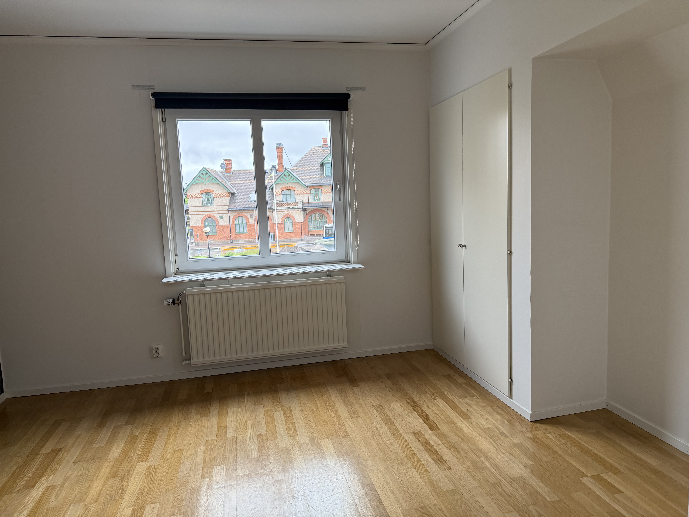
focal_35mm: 24
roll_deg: +2.1
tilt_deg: -6.1
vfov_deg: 56.8
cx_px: 344
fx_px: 478
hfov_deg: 71.6
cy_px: 258
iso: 160
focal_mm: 6.76
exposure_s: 1/232
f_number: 1.78
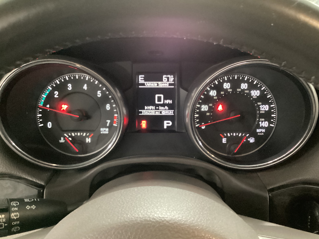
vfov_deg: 44.2
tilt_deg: -25.6
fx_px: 295
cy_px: 123
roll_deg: -0.6
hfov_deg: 56.8
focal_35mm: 32
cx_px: 161
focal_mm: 3.3
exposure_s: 1/20
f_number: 2.4
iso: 640
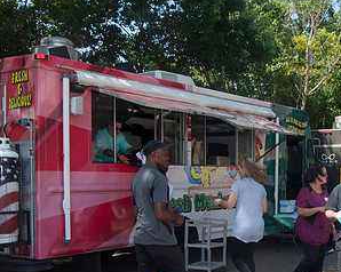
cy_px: 207
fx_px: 524
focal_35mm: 52
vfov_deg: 28.6
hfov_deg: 34.4
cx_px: 294
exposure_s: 1/200
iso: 200
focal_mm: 19
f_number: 13
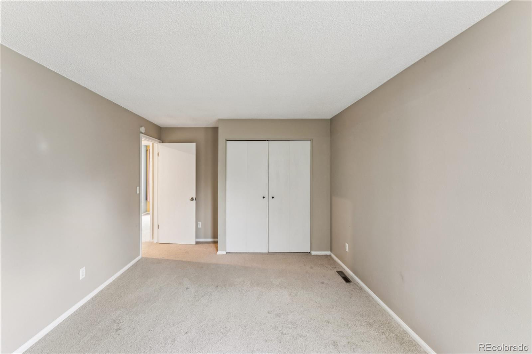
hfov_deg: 104.3
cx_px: 266
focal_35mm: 14
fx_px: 207
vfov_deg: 81.2
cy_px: 177
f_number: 22
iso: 125
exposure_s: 5
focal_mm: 14
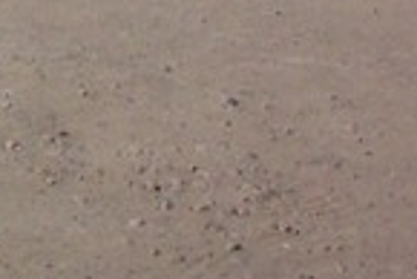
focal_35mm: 193
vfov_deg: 6.7
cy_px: -430
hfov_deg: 9.5
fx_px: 2238
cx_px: -590
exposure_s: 1/350
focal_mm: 7.5
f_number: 9.5
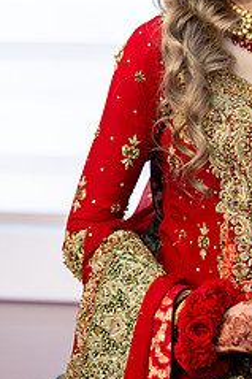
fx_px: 1903
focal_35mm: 181
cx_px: 184
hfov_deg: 7.6
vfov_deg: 11.3
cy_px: 84
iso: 1000
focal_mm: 96
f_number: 2
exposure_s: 1/200
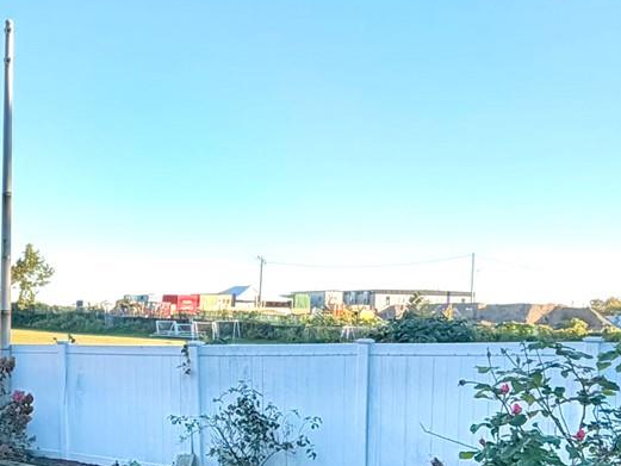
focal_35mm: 55
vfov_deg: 26.0
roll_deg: -1.9
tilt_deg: -4.6
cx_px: 0
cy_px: 386
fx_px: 987
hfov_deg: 32.2
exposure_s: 1/502
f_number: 2.2
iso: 50
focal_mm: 2.22
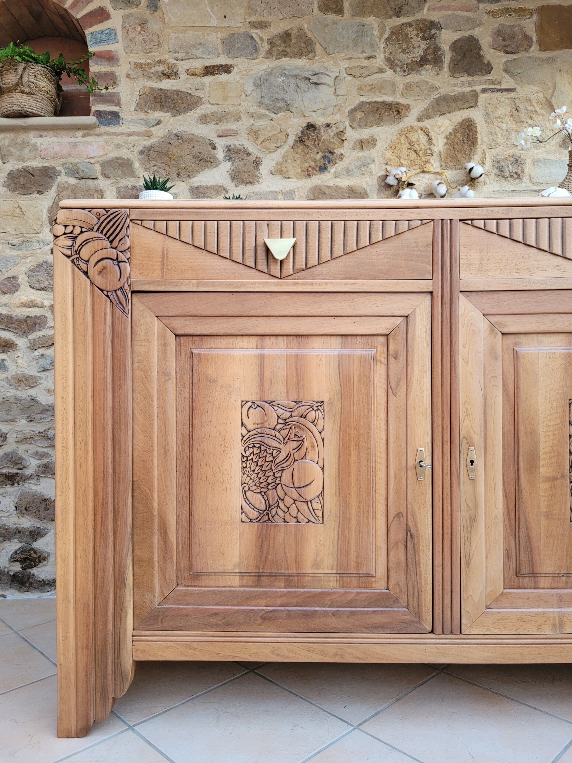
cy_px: 382
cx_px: 286
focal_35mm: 26
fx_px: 573
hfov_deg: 53.1
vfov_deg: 67.3
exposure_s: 1/50
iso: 200
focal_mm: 5.4
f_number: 1.8
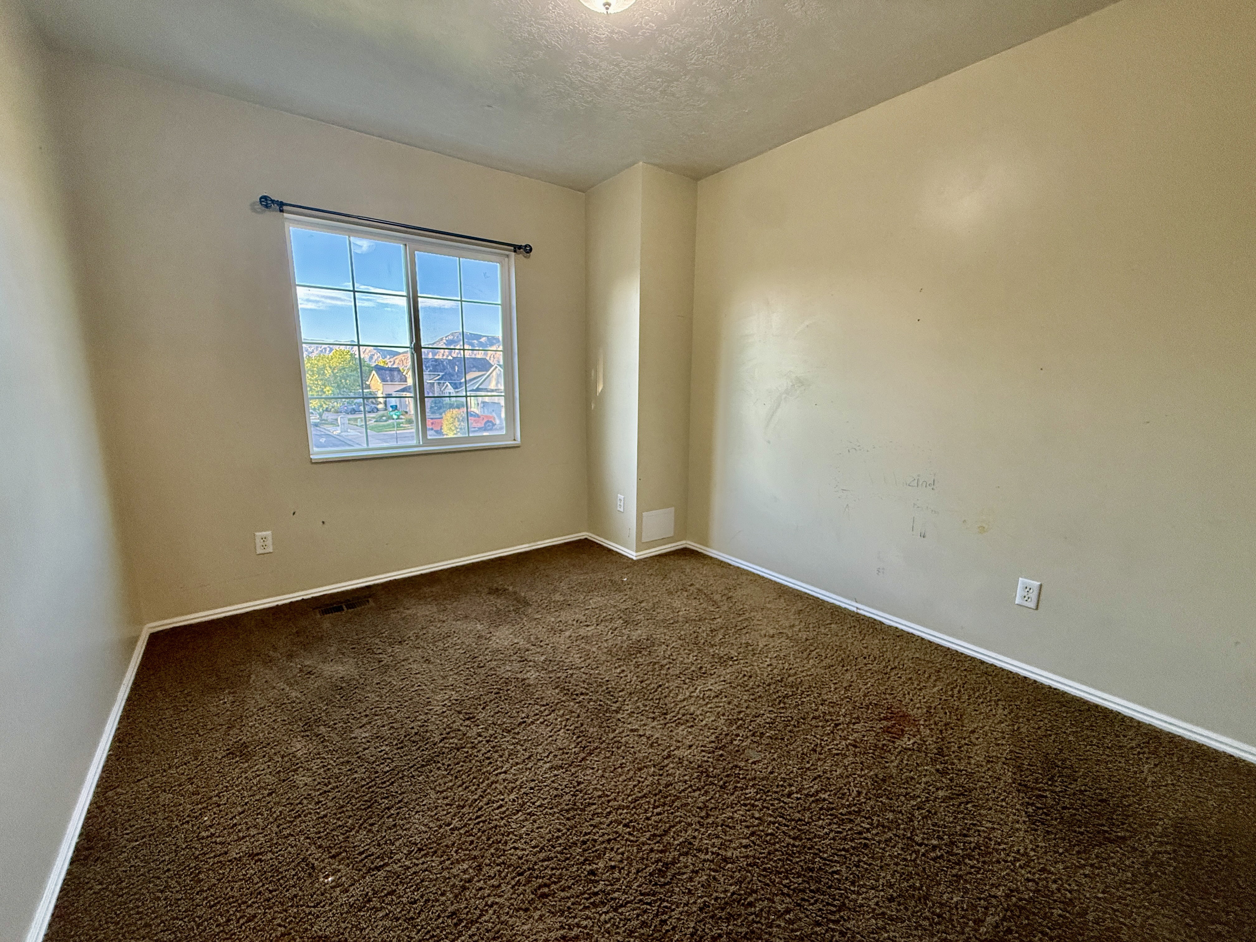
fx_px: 508
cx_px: 628
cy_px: 471
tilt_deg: -8.8
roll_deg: +0.1
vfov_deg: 85.7
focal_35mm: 14
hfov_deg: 102.1
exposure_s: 1/120
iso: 250
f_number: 2.2
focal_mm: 2.22
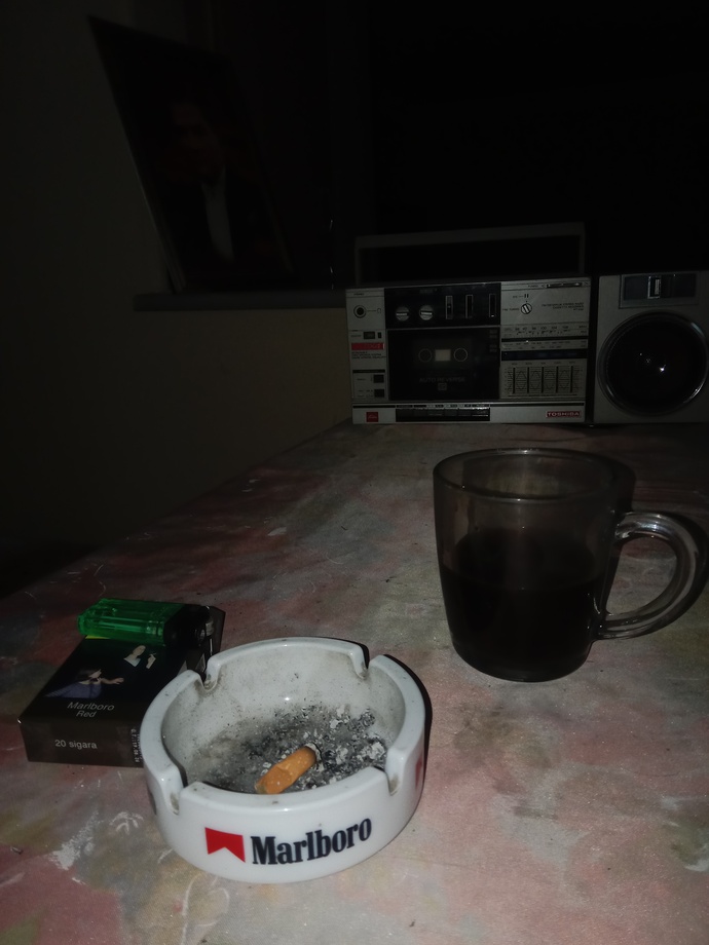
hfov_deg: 54.9
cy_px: 472
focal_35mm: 25
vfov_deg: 69.4
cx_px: 354
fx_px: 683
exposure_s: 1/50
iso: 210
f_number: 2.2
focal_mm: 3.4
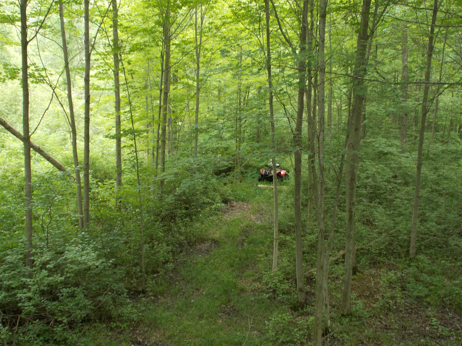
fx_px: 587
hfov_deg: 42.9
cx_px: 231
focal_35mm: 44
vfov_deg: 32.9
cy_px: 173
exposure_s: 1/30
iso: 125
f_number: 4.2
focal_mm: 7.9
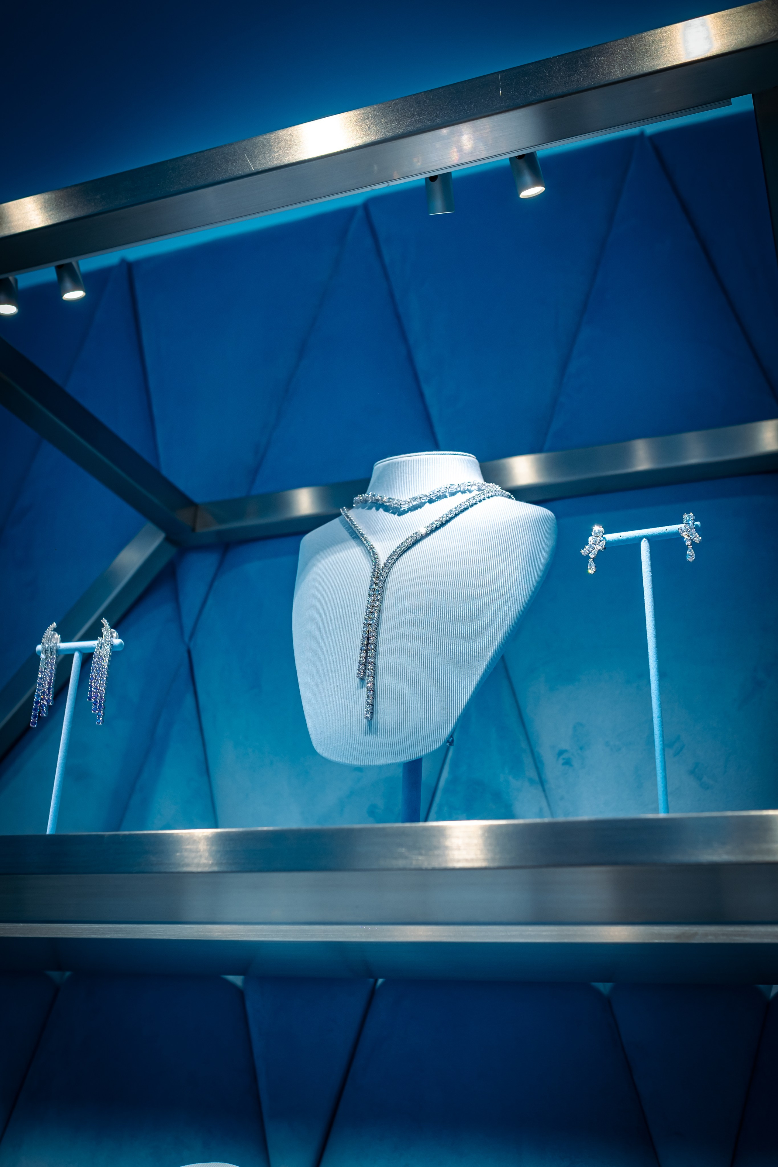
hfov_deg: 37.9
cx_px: 389
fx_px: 1134
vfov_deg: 54.4
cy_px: 584
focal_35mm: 35
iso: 200
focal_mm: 23
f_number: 4
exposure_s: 1/125
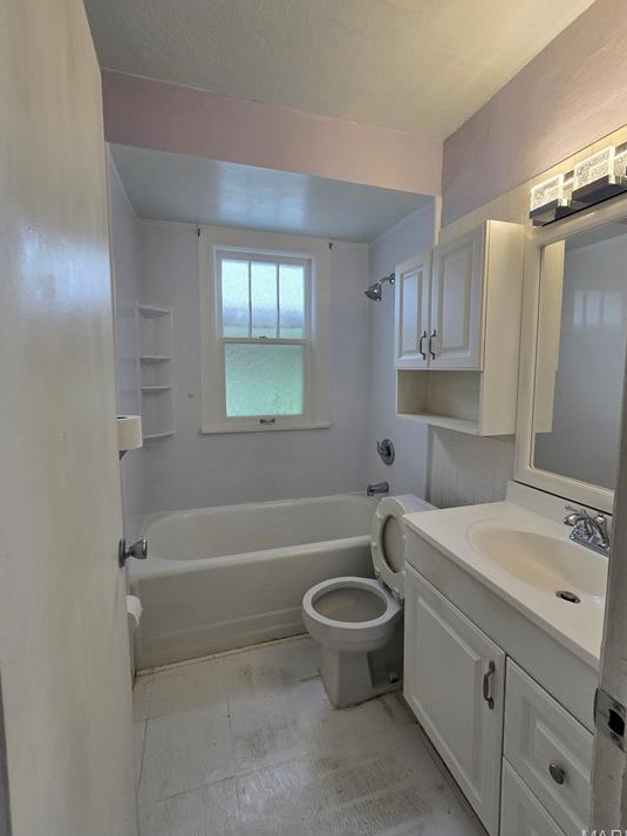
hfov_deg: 85.7
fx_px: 338
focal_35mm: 14
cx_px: 311
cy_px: 402
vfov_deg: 102.0
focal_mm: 2.2
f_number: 2.2
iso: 80
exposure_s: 1/120
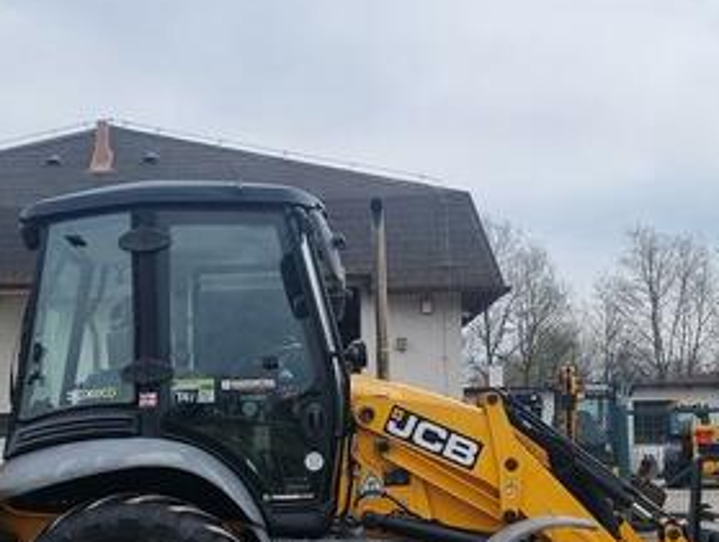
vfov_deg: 29.3
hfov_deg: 38.6
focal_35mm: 49
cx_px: 276
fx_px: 1019
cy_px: 410
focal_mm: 6.7
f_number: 1.8
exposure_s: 1/1152
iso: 50
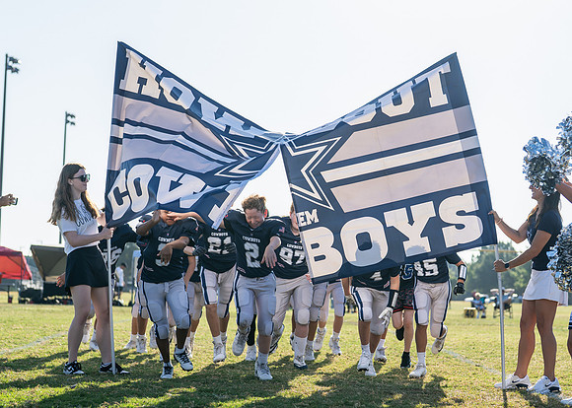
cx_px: 310
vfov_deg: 14.8
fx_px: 1573
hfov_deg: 20.6
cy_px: 231
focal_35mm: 97
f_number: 2.2
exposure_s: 1/2500
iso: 100
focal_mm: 50
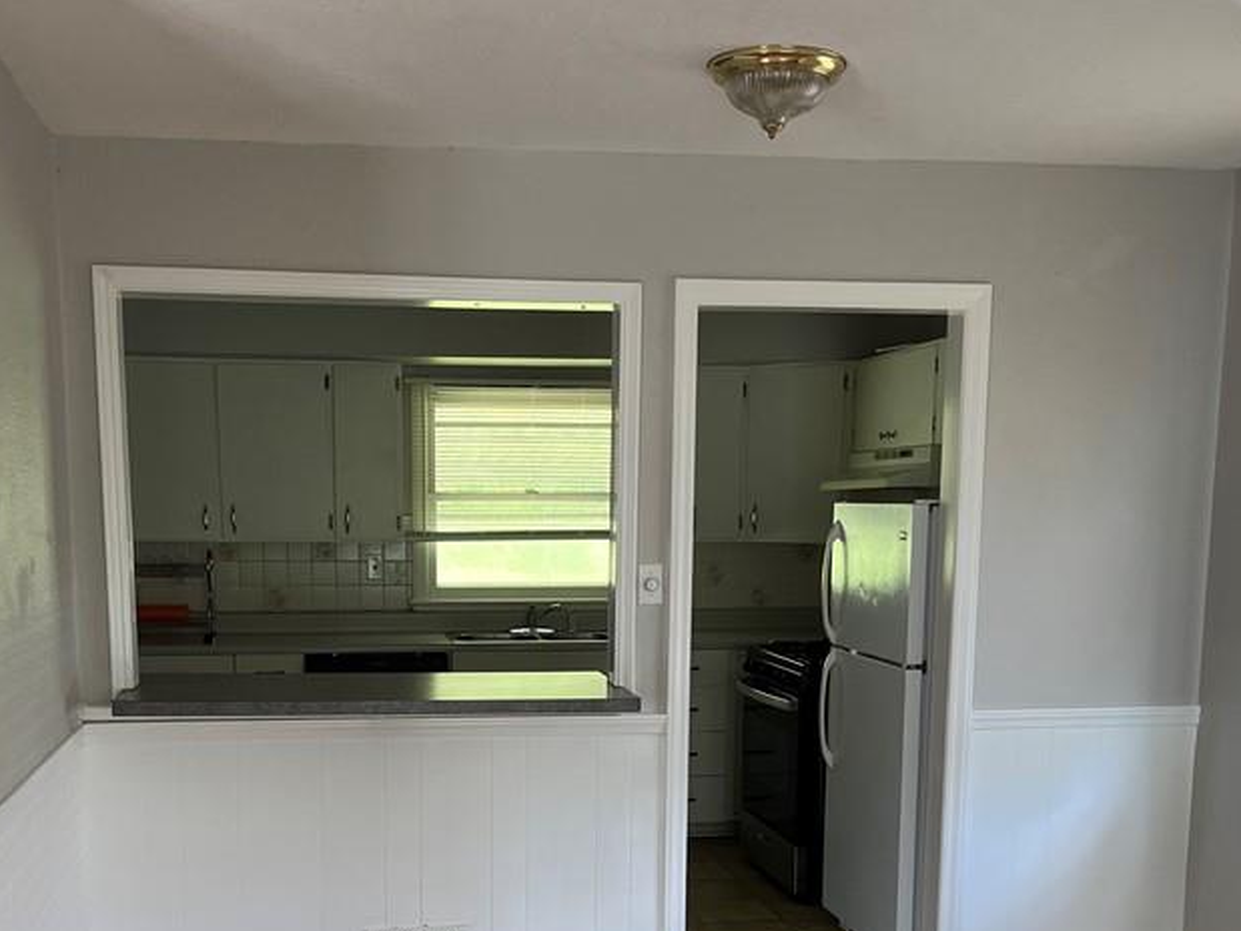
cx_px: 525
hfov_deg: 43.7
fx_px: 1541
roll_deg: -0.2
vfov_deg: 32.7
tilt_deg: -10.1
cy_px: 734
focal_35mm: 43
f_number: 1.6
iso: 125
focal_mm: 5.1
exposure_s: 1/101
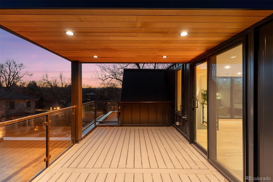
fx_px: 129
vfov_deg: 70.4
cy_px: 91
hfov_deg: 93.3
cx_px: 136
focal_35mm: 17
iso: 400
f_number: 8
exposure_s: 1/2
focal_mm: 17
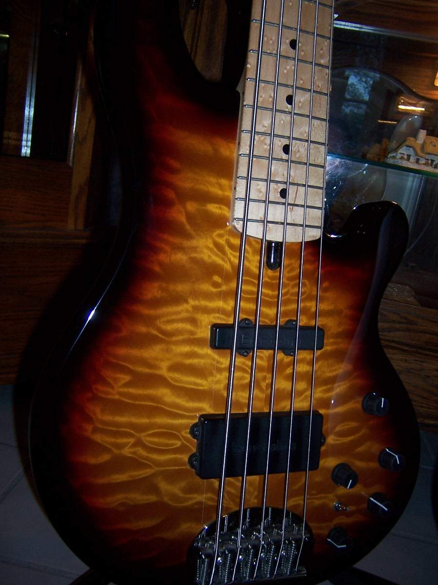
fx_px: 557
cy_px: 292
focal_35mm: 33
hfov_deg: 42.9
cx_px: 219
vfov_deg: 55.4
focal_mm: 5.5
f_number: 2.8
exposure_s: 1/60
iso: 80
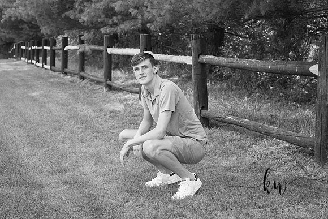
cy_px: 110
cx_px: 164
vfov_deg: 18.2
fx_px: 683
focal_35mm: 75
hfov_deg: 27.0
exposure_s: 1/200
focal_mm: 75
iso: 500
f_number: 6.3
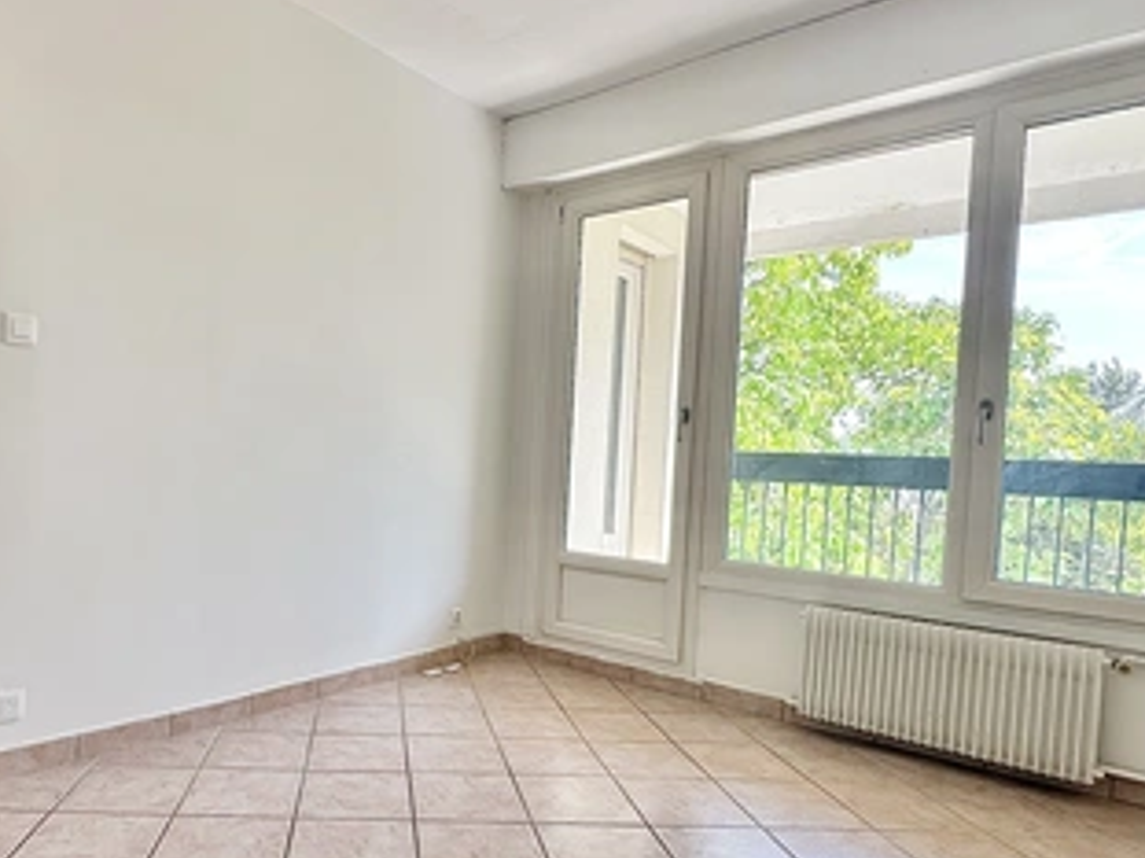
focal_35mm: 24
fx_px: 794
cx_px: 407
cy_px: 486
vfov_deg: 56.6
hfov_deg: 70.1
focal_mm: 2.22
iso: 40
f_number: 2.2
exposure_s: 1/205
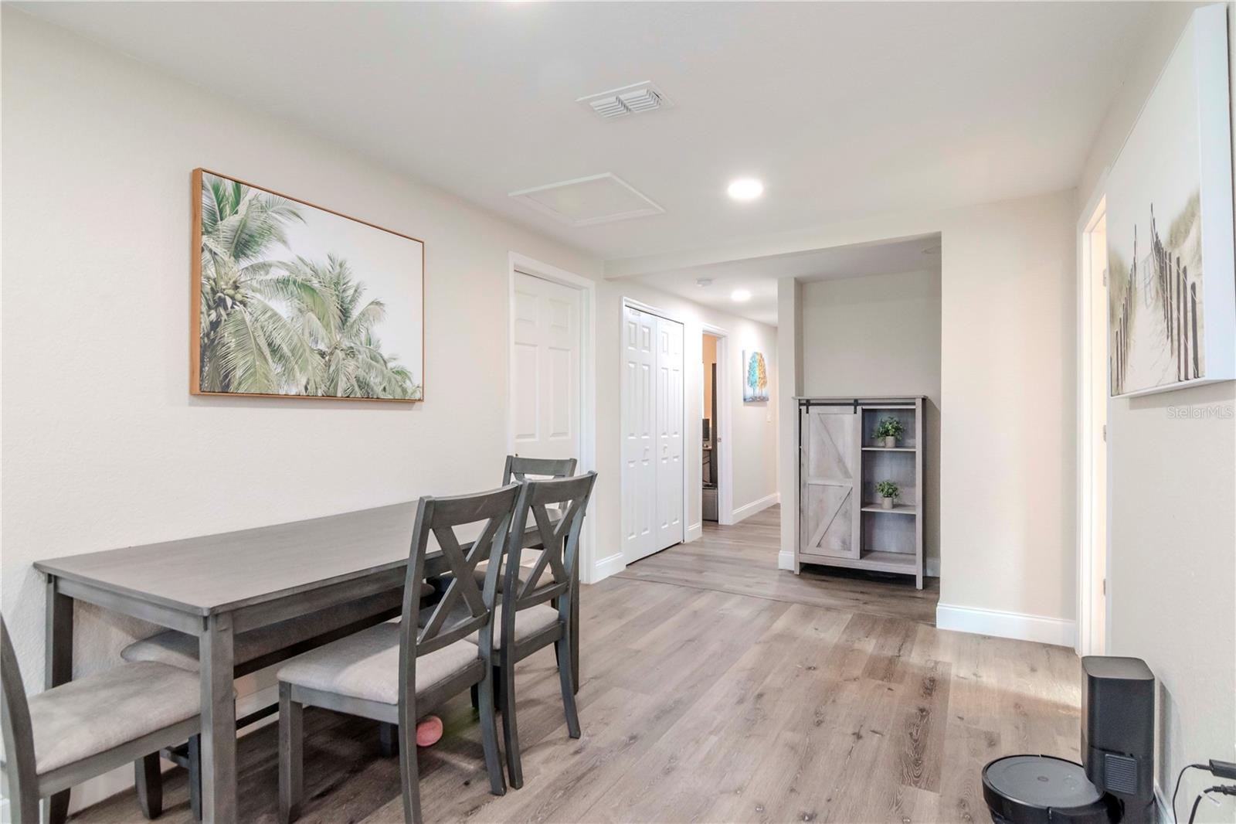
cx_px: 618
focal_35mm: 18
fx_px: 618
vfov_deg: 67.4
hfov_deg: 90.0
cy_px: 412
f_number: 9
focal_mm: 12
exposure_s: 1/13
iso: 800
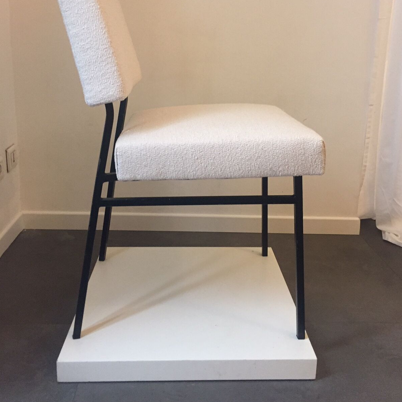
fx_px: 460
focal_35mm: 35
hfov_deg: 47.2
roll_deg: -1.6
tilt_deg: -12.1
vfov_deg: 46.7
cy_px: 143
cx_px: 204
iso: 200
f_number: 2.2
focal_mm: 4.15
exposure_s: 1/33
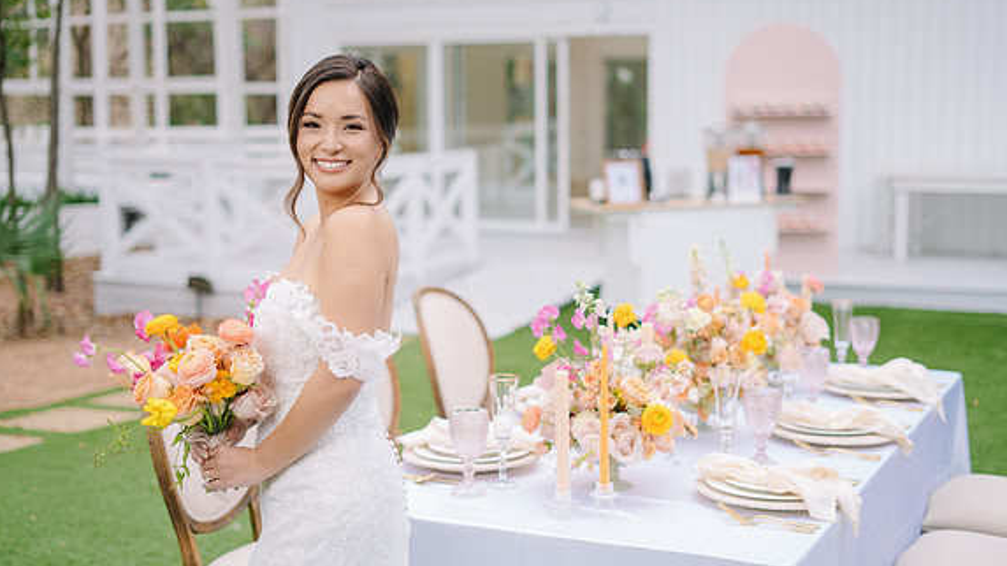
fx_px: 1415
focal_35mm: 53
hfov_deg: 39.2
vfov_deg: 22.6
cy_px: 301
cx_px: 504
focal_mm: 50
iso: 64
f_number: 2
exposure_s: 1/160
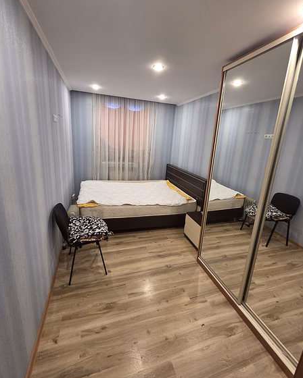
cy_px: 182
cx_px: 151
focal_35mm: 14
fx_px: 157
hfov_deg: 88.0
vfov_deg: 100.7
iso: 500
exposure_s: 1/50
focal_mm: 2.2
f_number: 2.2
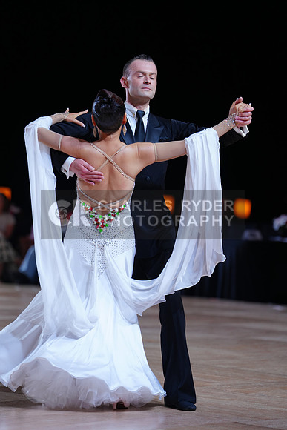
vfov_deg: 14.2
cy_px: 215
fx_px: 1733
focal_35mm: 145
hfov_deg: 9.5
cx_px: 144
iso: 500
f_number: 2.8
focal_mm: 145
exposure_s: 1/500
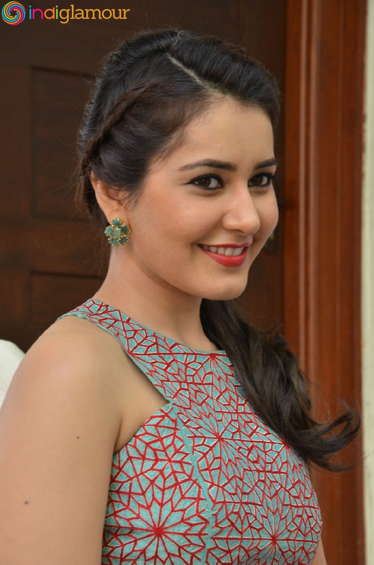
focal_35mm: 158
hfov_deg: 8.7
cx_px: 187
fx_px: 2467
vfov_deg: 13.1
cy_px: 282
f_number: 8
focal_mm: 105
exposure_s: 1/125
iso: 1600
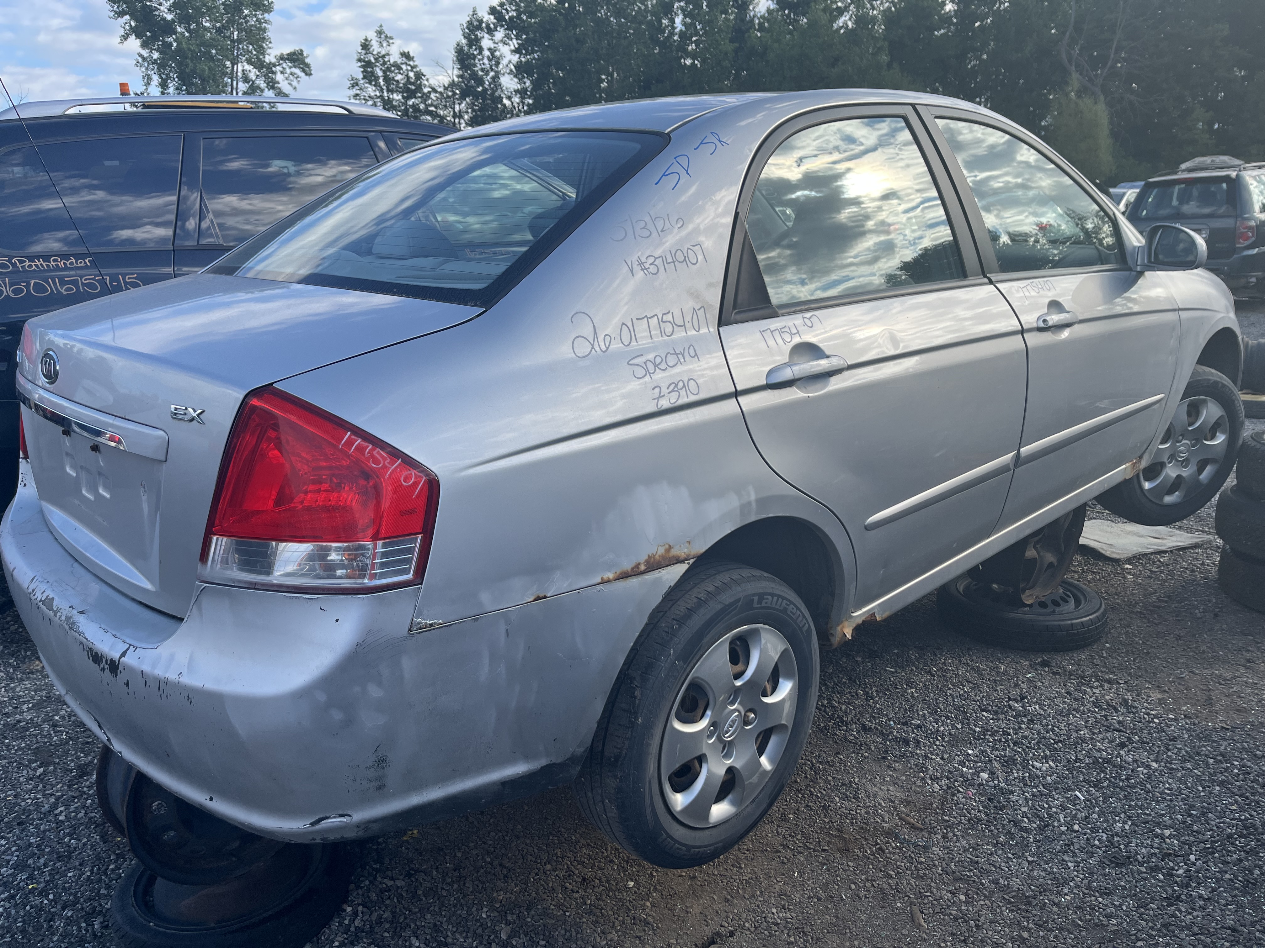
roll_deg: +1.3
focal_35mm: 26
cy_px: 474
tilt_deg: -15.3
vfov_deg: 53.1
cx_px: 632
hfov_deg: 67.3
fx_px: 950
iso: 50
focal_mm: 5.1
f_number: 1.6
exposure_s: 1/1238
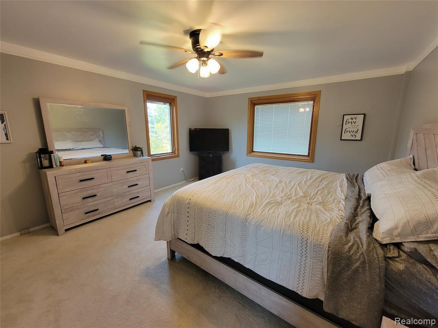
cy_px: 164
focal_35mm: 13
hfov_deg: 106.2
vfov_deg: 89.9
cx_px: 219
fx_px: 164
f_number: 2.2
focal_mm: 2.2
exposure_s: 1/60
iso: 200
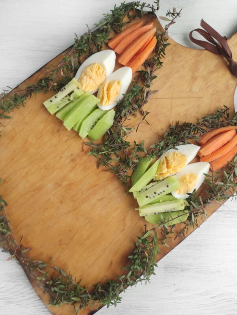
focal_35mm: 25
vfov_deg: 69.4
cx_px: 118
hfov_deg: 54.9
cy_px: 158
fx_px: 228
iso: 145
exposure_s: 1/120
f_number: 1.9
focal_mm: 5.4
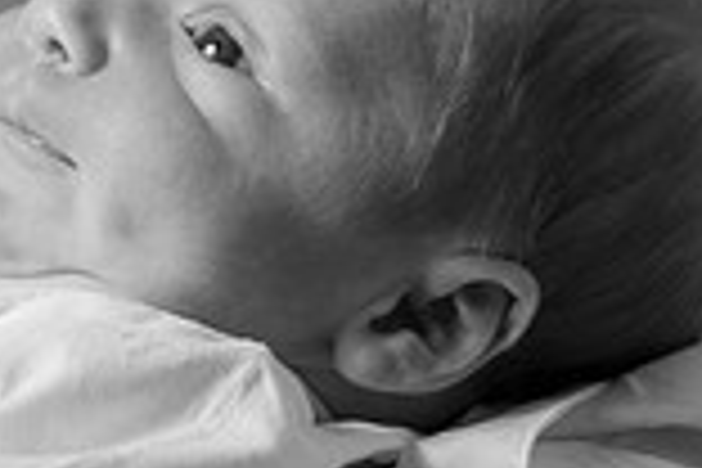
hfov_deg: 2.9
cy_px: -202
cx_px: -459
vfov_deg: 1.9
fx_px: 13746
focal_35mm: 705
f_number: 6.3
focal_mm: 190
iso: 125
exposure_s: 1/160
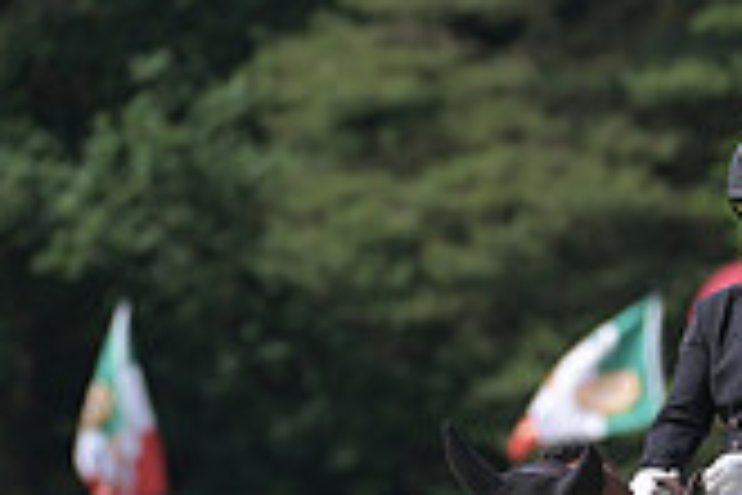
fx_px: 18116
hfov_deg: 2.3
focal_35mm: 879
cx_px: 958
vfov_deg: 1.6
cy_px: 781
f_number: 5
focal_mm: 250
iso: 400
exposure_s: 1/1250
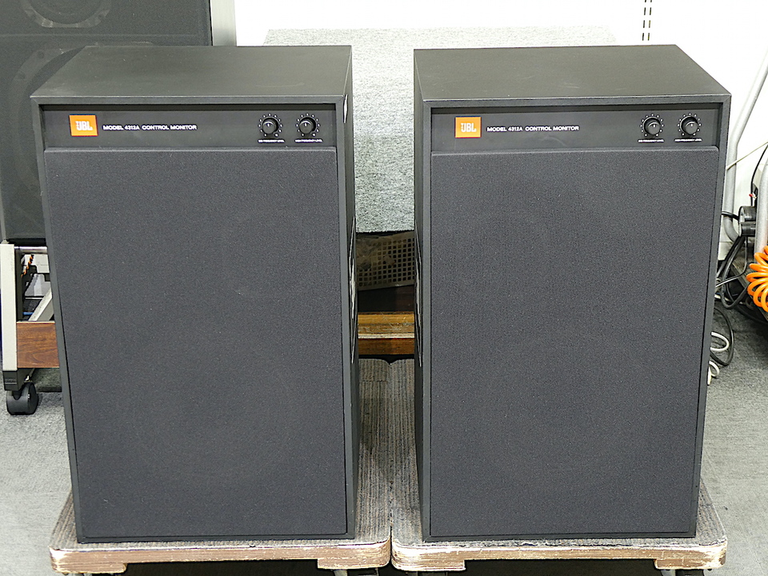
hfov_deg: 33.8
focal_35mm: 57
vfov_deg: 25.7
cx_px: 384
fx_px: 1265
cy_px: 288
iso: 200
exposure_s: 1/1.6
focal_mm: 10.3
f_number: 4.2
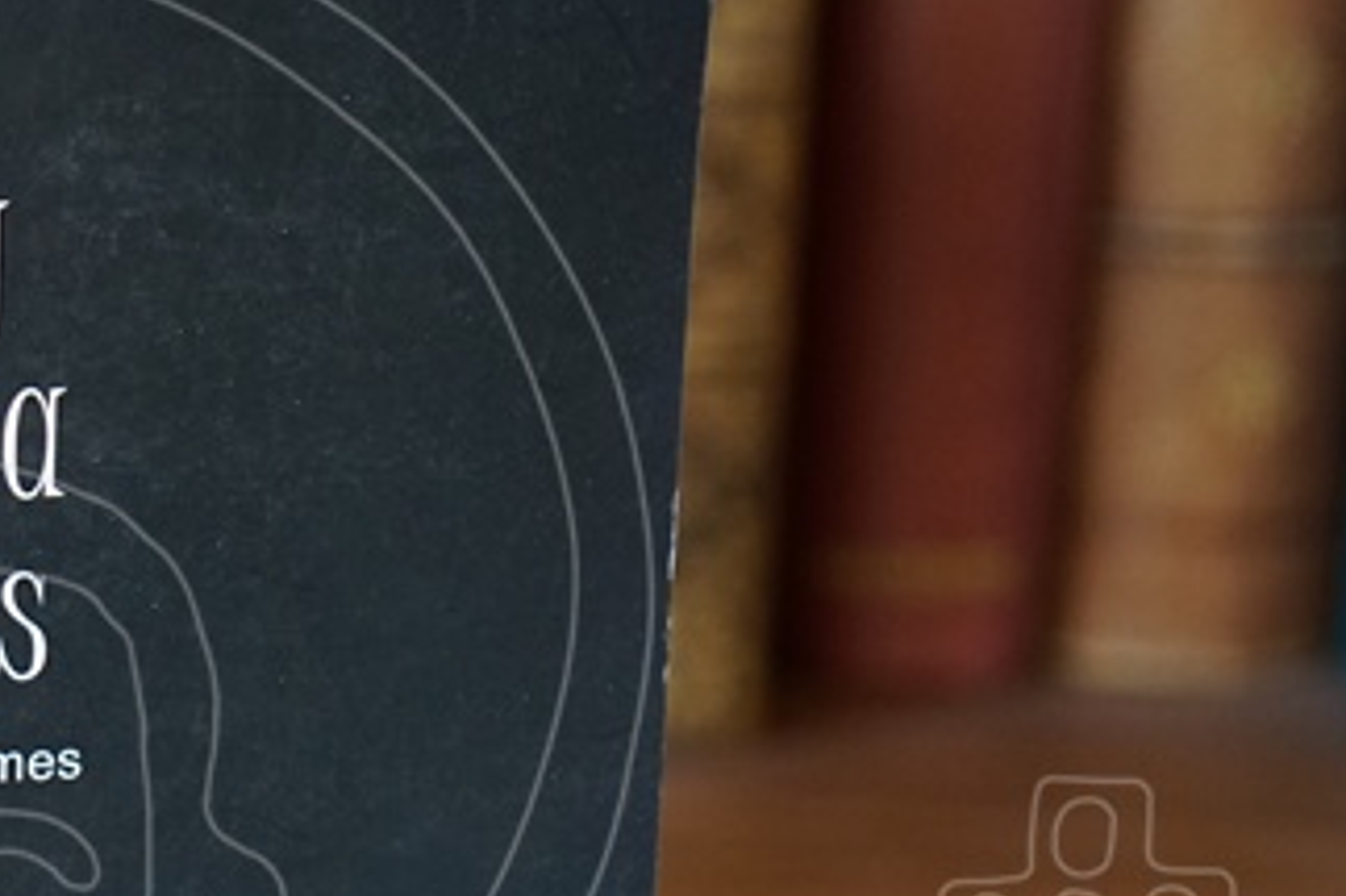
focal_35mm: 155
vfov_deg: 8.8
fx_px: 5792
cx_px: -183
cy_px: 1040
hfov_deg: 13.0
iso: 1600
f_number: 3.2
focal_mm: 50
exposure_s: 1/160
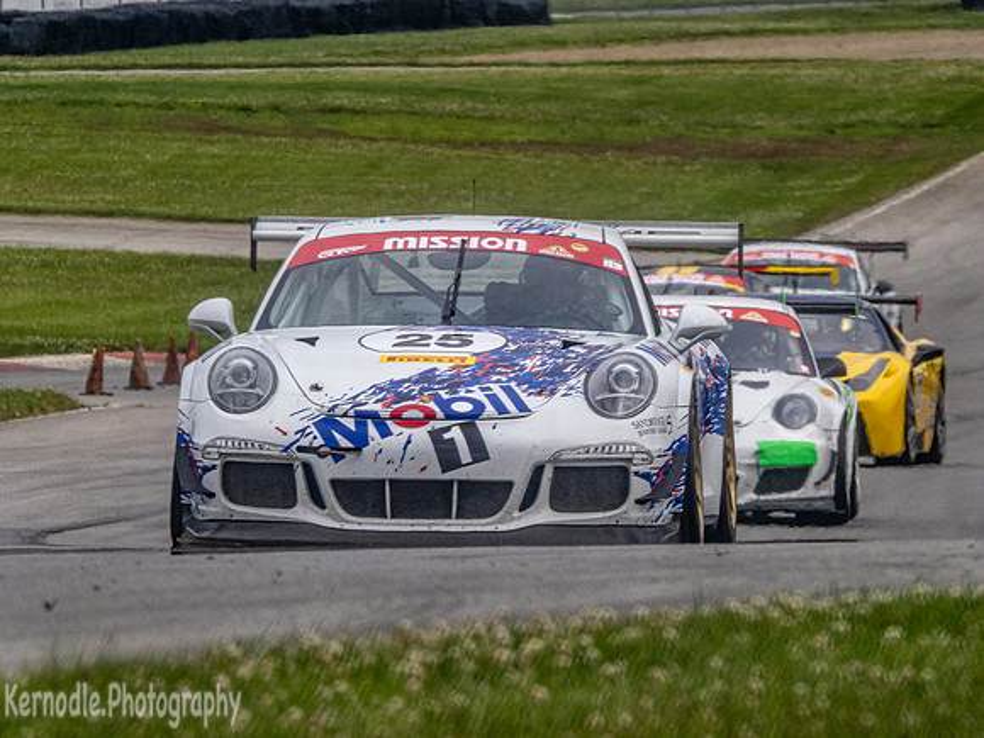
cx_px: 578
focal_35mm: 989
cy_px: 304
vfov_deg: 1.5
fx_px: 28106
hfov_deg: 2.0
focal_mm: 420
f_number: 13
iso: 320
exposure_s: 1/320
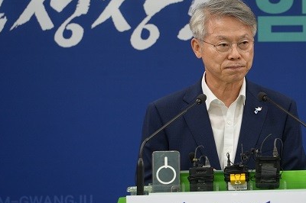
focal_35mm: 325
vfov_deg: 4.2
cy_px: 91
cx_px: 235
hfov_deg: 6.3
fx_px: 2760
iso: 1600
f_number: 5.6
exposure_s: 1/200
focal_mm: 200
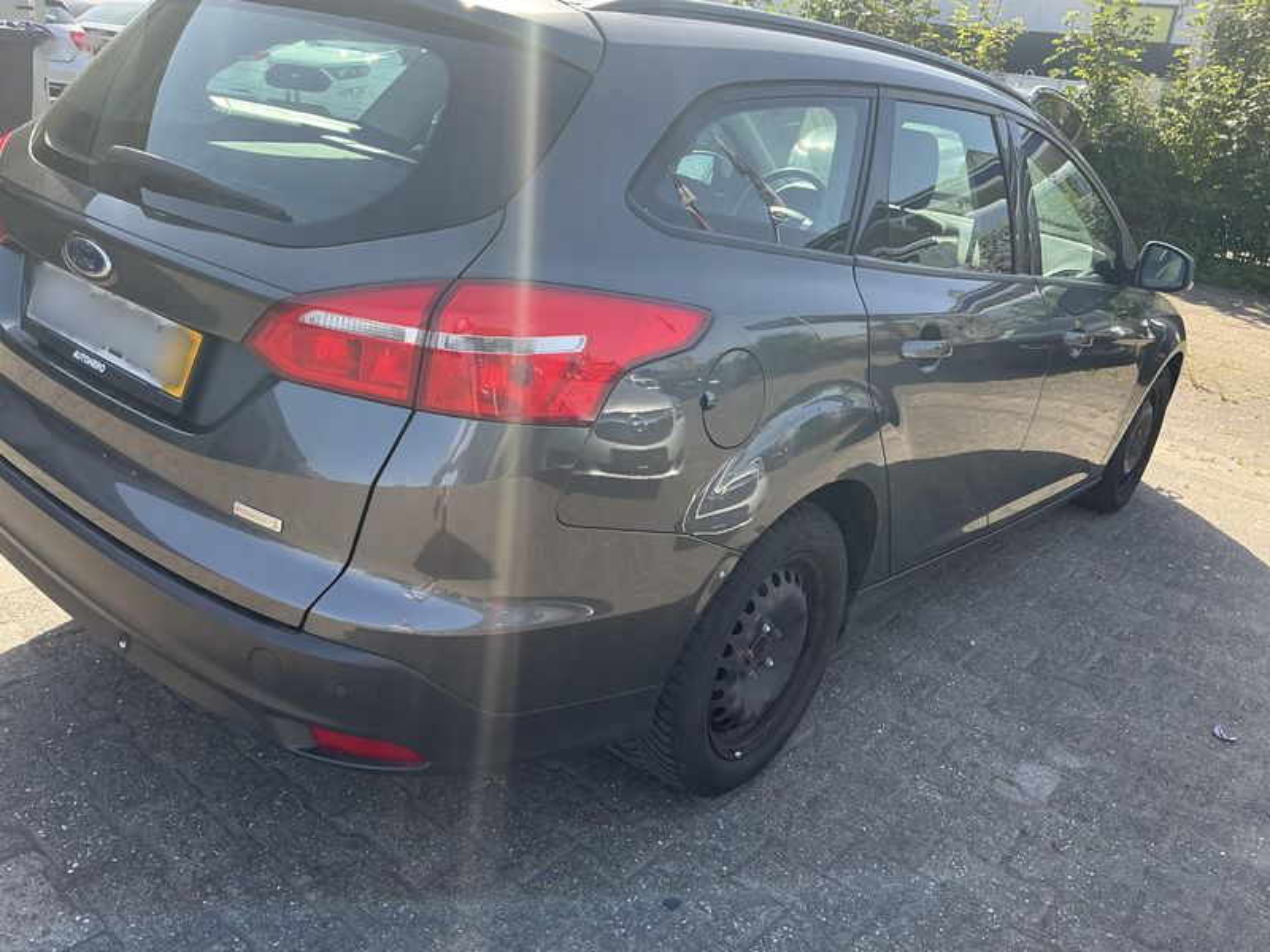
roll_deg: -8.6
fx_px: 1027
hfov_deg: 63.4
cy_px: 476
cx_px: 635
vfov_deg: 49.7
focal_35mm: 28
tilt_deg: -13.6
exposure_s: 1/394
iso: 25
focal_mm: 3
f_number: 1.8
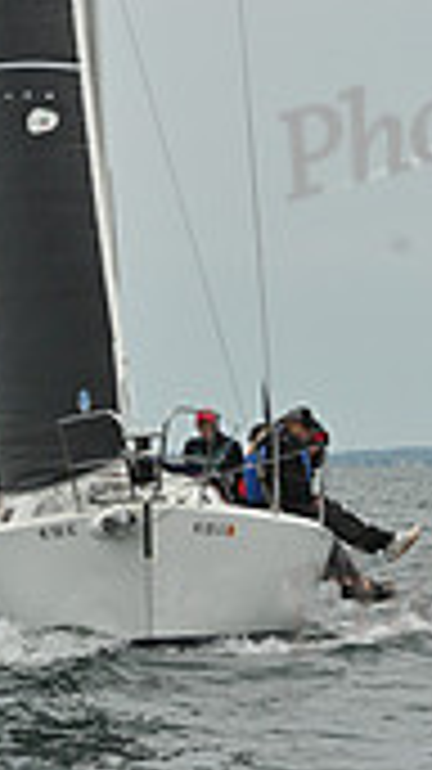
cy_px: -86
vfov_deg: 5.9
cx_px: 47
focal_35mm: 362
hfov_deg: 3.3
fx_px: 7383
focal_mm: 102
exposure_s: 1/1250
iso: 320
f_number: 11
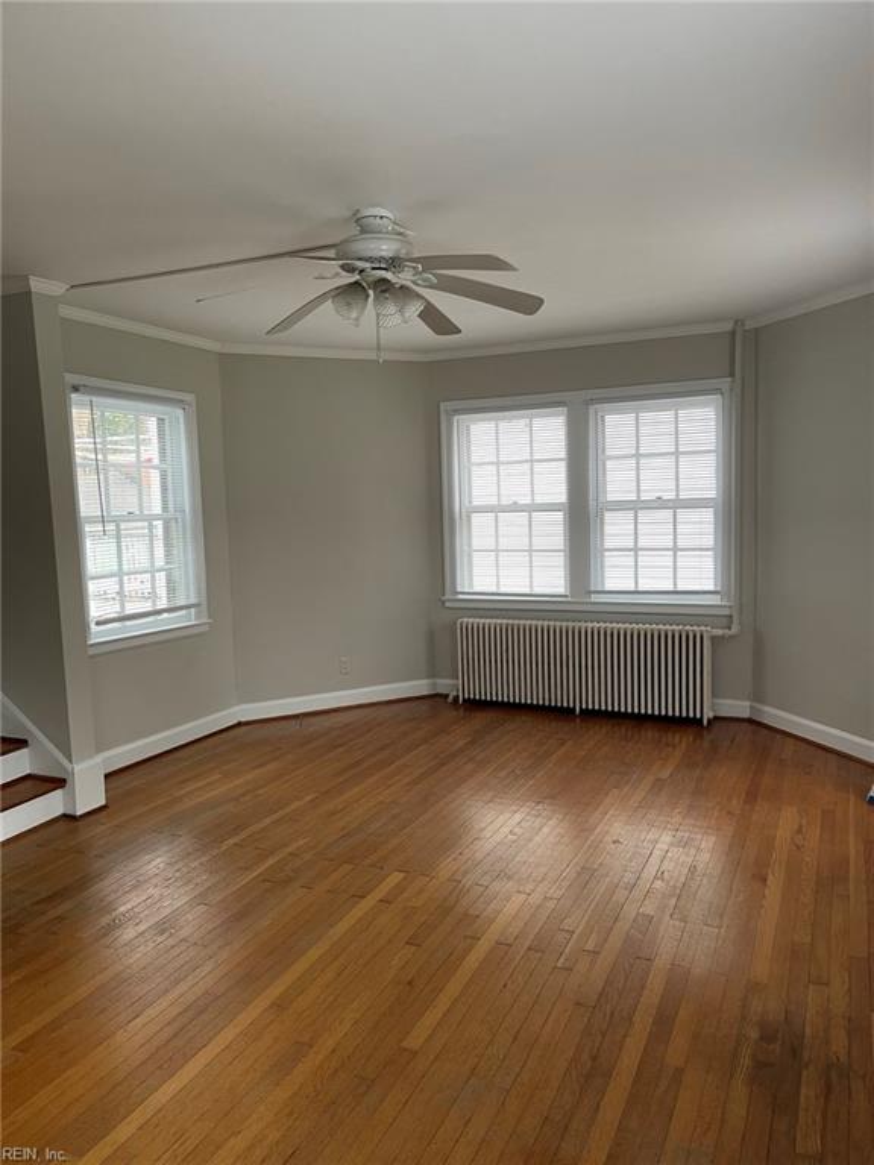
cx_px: 437
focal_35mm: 26
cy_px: 582
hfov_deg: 53.1
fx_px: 875
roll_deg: +1.7
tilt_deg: -6.7
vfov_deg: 67.3
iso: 125
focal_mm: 5.1
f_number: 1.6
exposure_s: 1/71
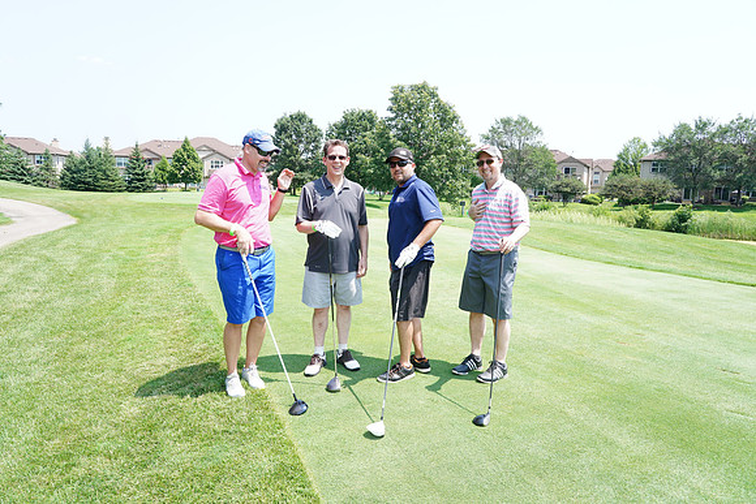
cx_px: 378
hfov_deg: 73.7
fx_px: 504
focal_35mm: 24
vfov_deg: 53.2
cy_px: 252
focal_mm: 24
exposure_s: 1/200
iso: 400
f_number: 9
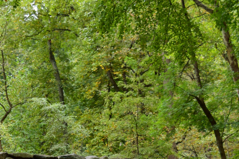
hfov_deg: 14.9
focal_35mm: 136
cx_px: 7
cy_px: 196
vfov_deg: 9.9
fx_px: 903
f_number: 5.6
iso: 320
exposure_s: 1/200
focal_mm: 30
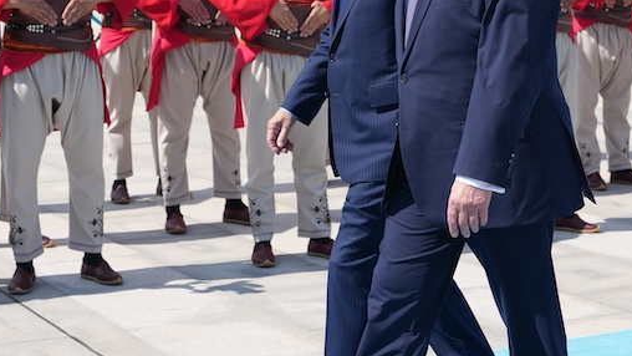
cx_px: 333
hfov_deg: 21.1
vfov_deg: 11.9
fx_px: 1693
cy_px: -13
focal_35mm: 101
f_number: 5.6
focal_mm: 50
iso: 125
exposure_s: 1/500
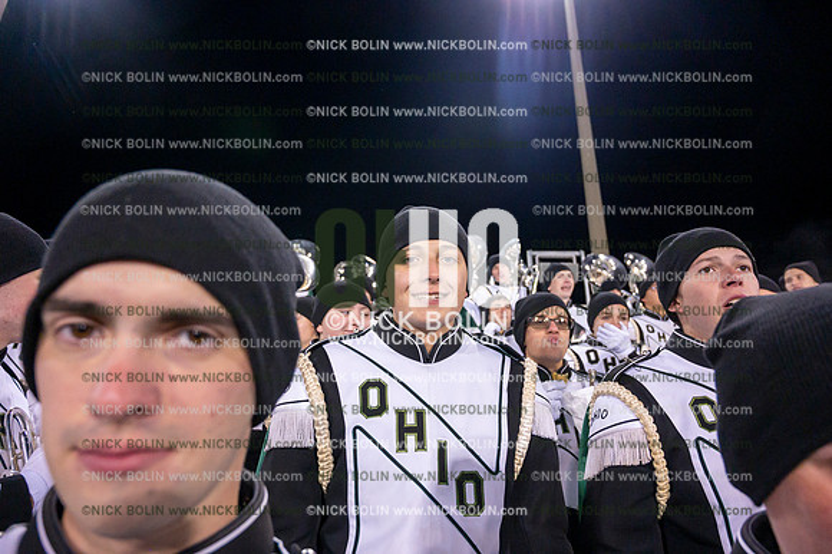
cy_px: 277
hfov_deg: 73.8
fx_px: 554
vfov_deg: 53.1
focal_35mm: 24
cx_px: 416
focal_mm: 24
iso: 5000
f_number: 4.5
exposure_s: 1/640
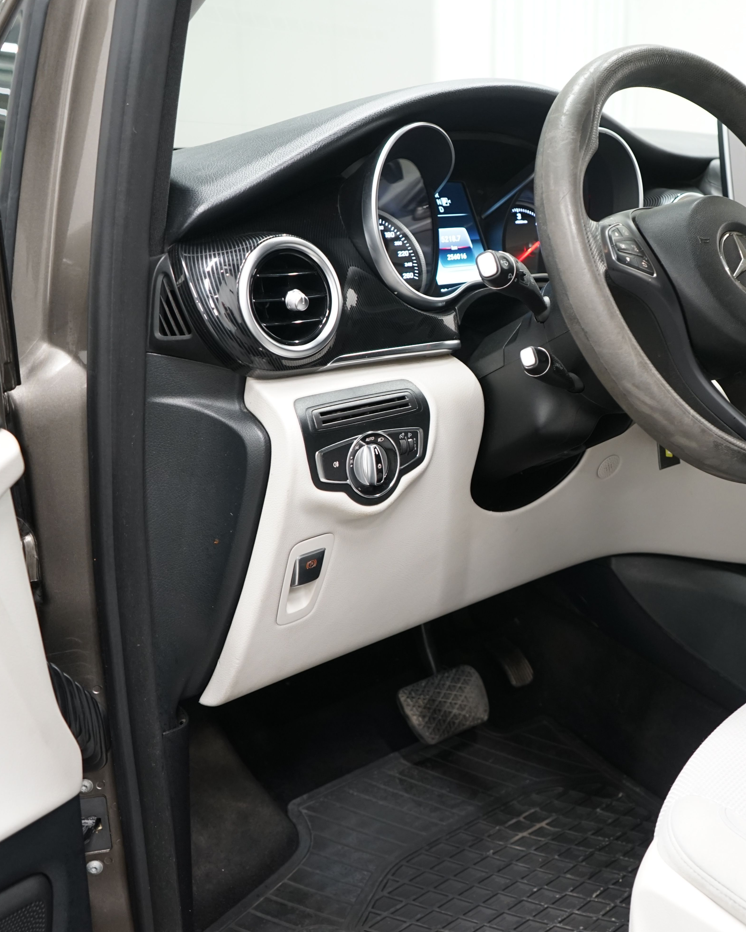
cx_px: 612
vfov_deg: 45.8
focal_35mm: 40
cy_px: 467
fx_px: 1104
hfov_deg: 35.9
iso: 800
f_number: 4.5
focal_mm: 28
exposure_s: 1/8
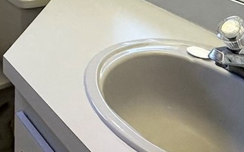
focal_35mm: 67
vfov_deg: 14.9
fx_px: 445
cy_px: -173
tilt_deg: +2.5
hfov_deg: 29.9
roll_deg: -0.7
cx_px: 49
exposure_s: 1/120
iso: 125
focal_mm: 2.22
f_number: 2.2
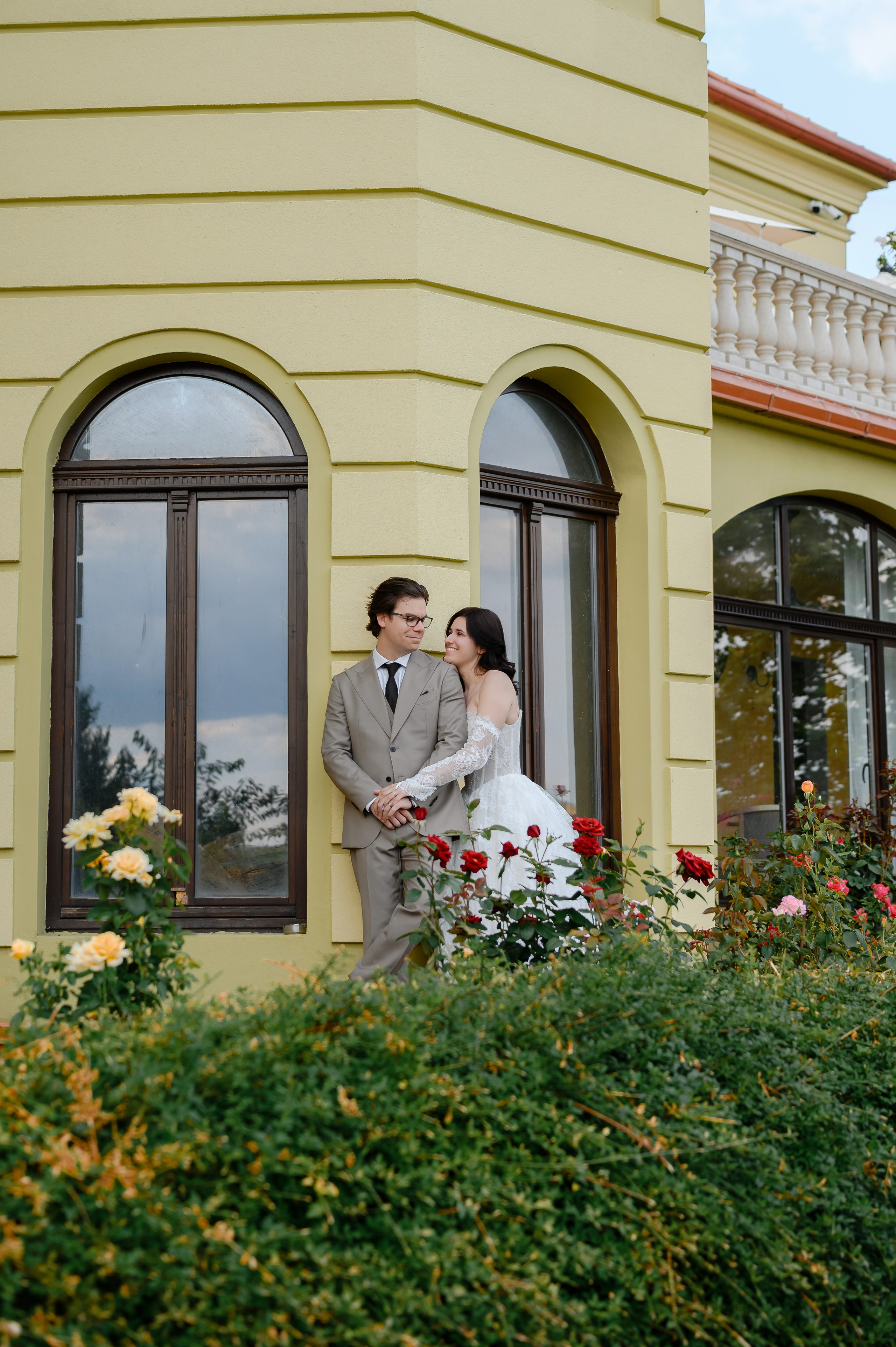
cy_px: 674
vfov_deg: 39.6
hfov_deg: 27.0
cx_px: 448
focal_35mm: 50
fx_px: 1869
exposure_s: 1/800
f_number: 2.8
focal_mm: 50
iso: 160
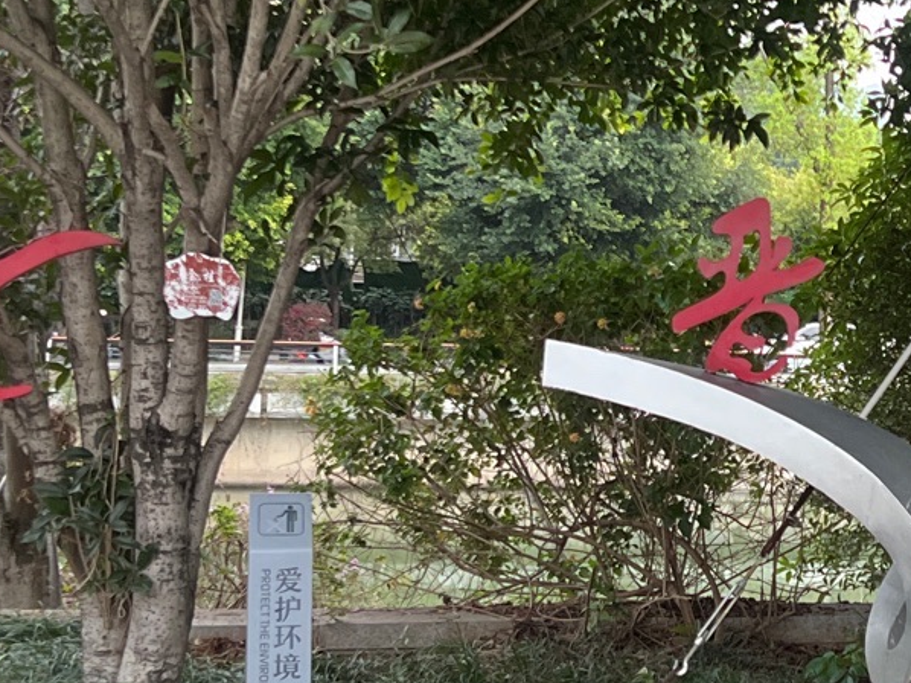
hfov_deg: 22.1
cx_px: 772
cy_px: 255
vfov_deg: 16.9
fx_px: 2289
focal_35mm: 87
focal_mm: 5.7
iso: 250
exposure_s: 1/60
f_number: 1.5
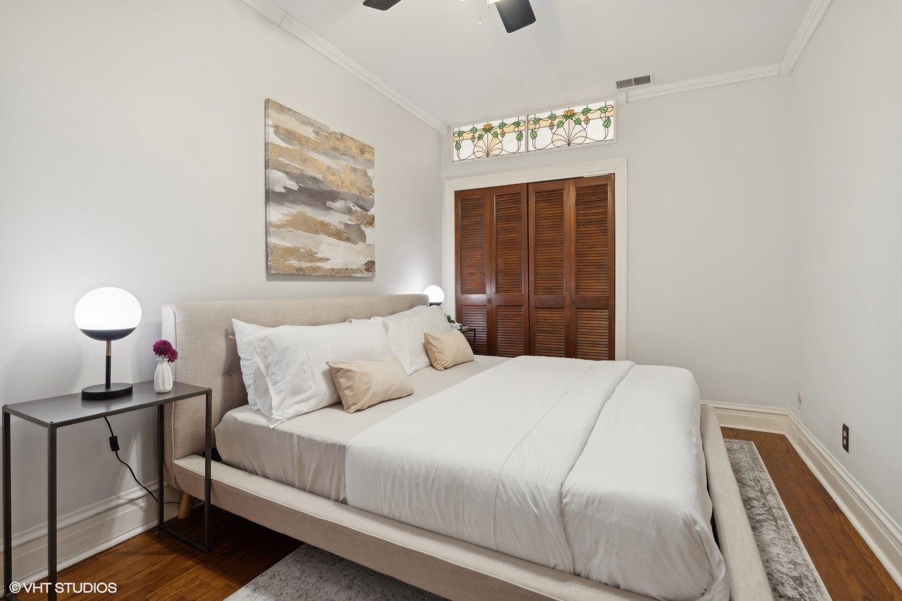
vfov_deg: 70.4
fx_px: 426
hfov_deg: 93.3
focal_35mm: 17
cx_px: 451
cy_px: 300
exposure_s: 1/5
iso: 320
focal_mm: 17
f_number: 8
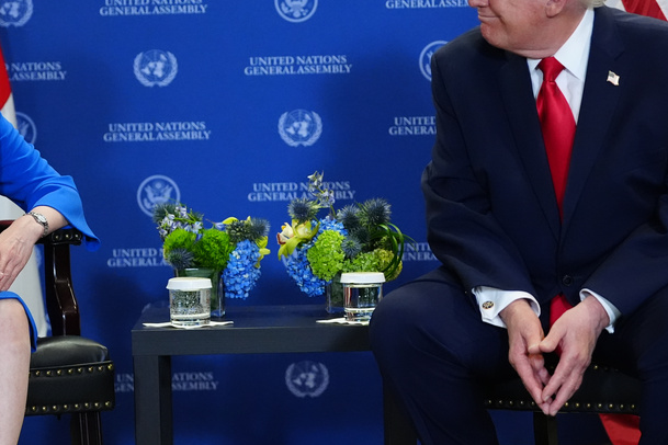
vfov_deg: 9.0
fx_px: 2839
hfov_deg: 13.4
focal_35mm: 153
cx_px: 290
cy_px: 269
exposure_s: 1/320
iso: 5000
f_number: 3.5
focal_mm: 91
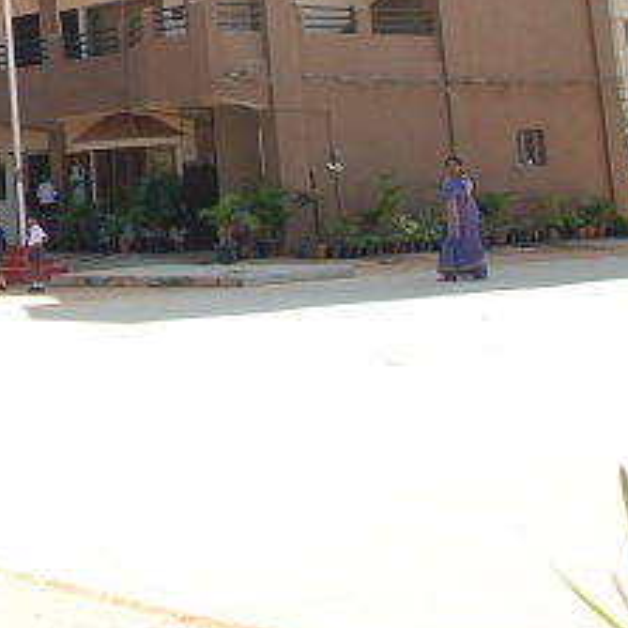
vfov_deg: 20.6
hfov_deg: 18.3
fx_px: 1642
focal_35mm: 80
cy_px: -75
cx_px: -410
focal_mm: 18
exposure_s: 1/200
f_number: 6.3
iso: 100
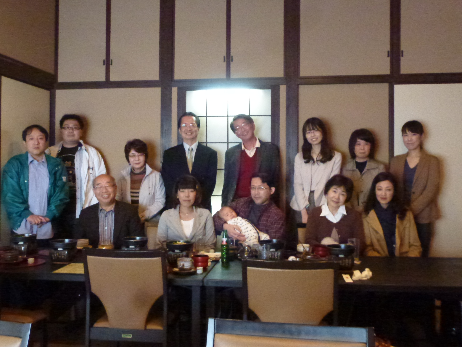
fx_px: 454
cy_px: 171
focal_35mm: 34
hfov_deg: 53.9
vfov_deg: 41.8
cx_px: 225
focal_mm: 5.9
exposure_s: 1/30
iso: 1600
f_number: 3.6
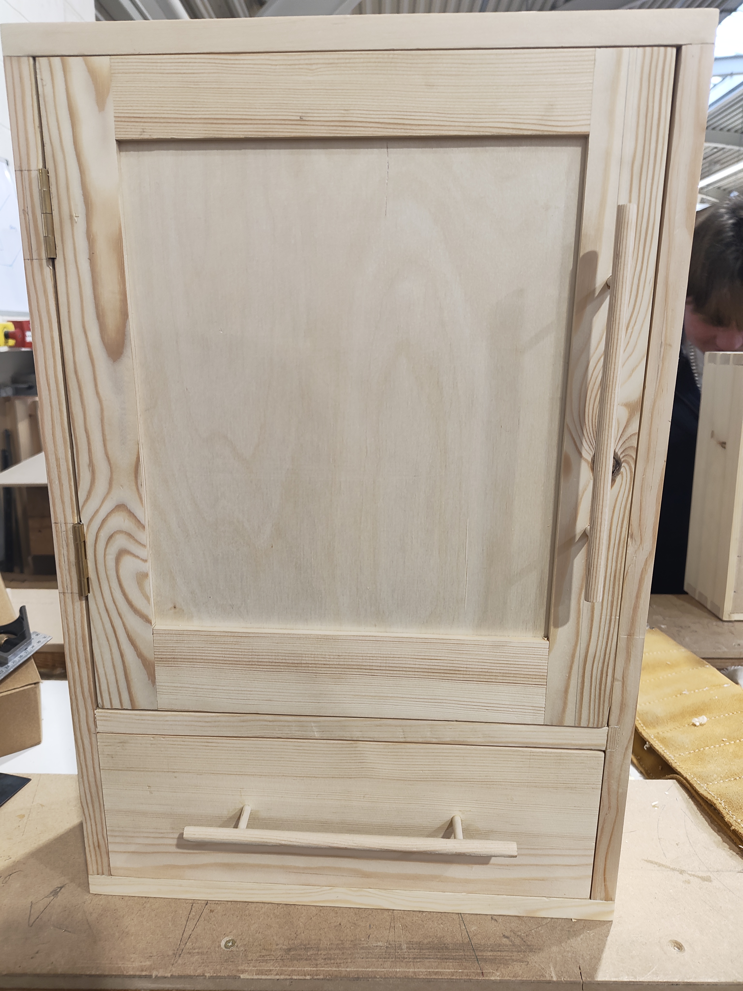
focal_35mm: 24
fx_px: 687
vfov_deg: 71.6
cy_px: 496
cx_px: 372
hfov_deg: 56.8
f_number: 1.88
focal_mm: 5.56
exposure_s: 1/50
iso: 387
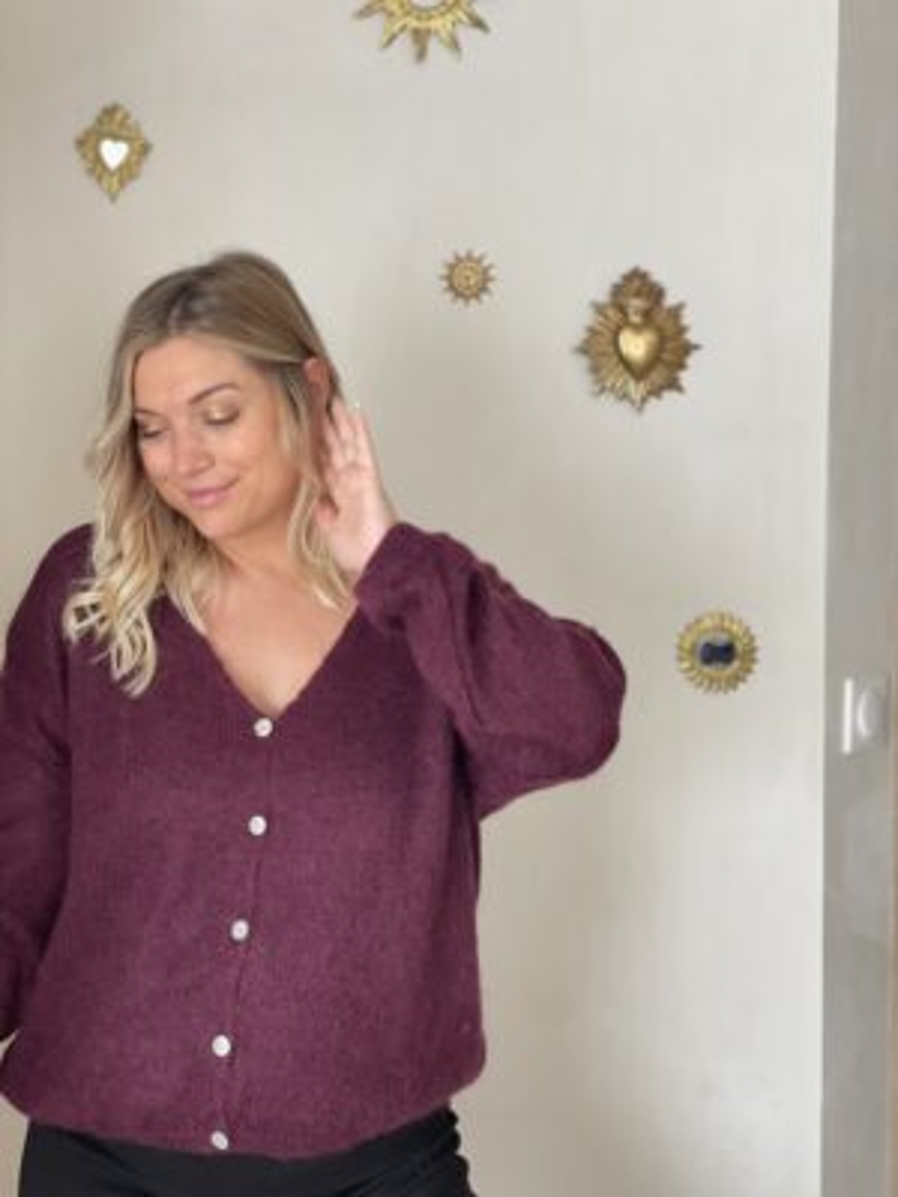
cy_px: 598
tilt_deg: -1.0
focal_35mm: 52
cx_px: 449
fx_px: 1799
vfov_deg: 36.8
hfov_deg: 28.0
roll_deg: -0.1
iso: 40
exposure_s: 1/122
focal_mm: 6
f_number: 2
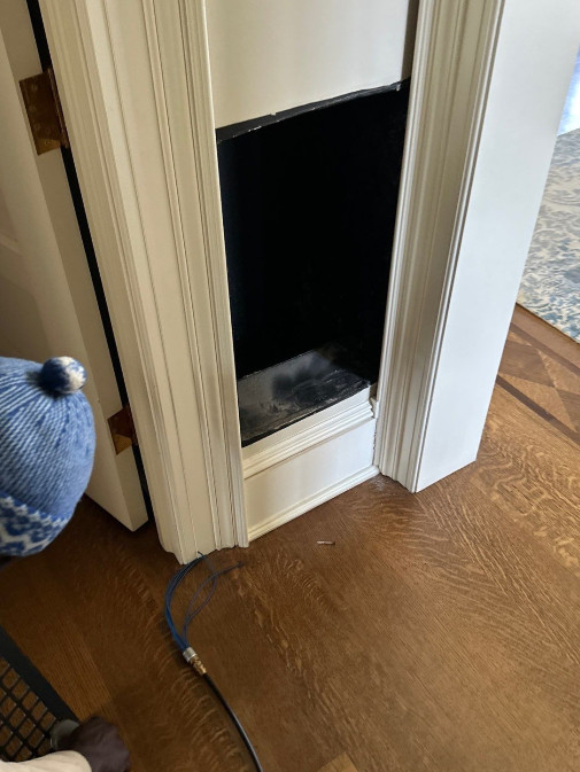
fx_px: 581
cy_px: 386
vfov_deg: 67.3
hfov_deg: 53.1
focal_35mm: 26
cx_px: 290
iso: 50
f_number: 1.8
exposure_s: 1/121
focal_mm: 4.2
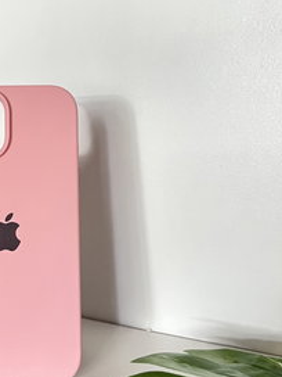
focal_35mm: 51
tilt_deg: -7.0
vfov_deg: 37.5
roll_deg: +1.8
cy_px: 179
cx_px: 8
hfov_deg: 27.2
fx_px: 554
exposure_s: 1/41
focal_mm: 5.7
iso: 500
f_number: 1.5
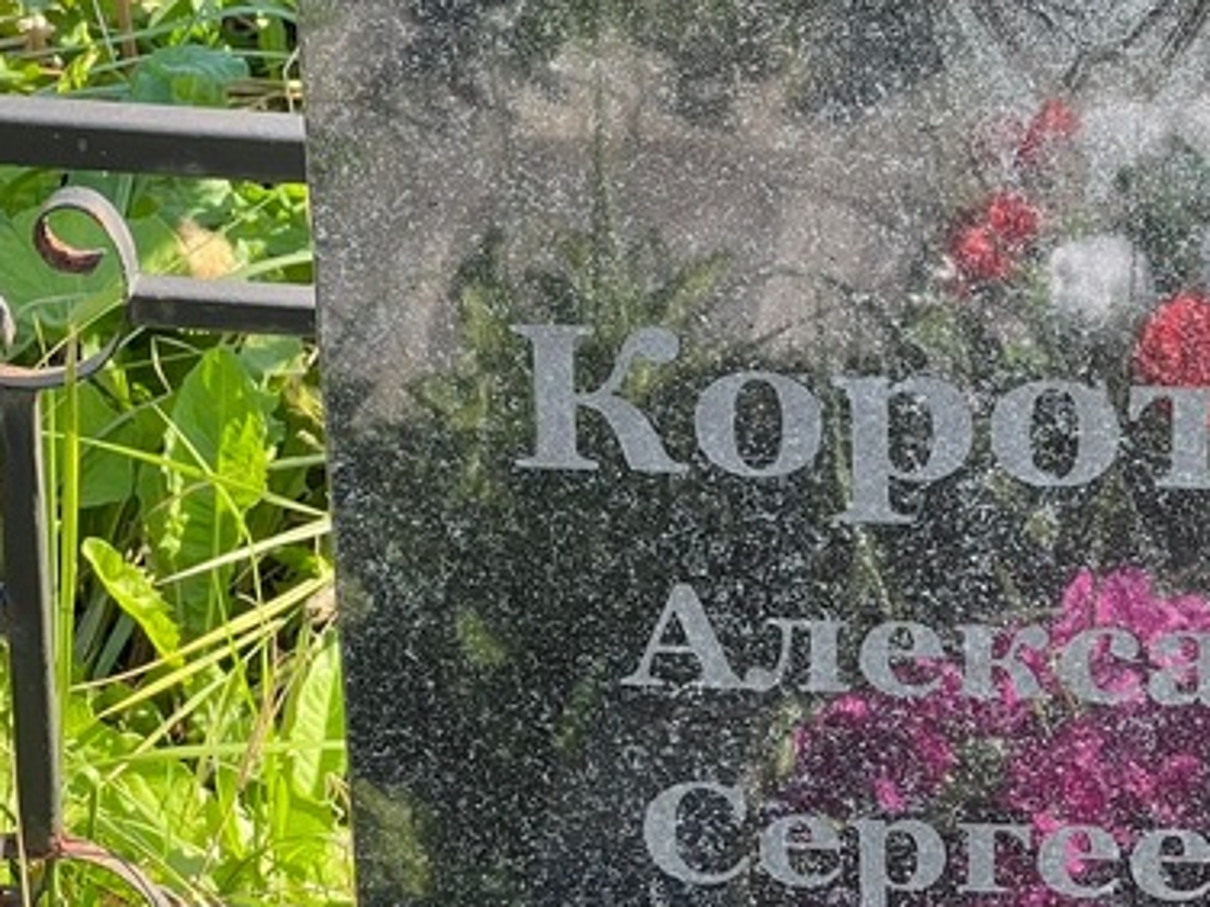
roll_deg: +0.4
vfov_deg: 9.0
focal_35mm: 164
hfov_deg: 12.0
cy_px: 601
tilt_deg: -29.2
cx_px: 1020
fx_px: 5733
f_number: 2.8
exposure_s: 1/121
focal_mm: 9
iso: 40
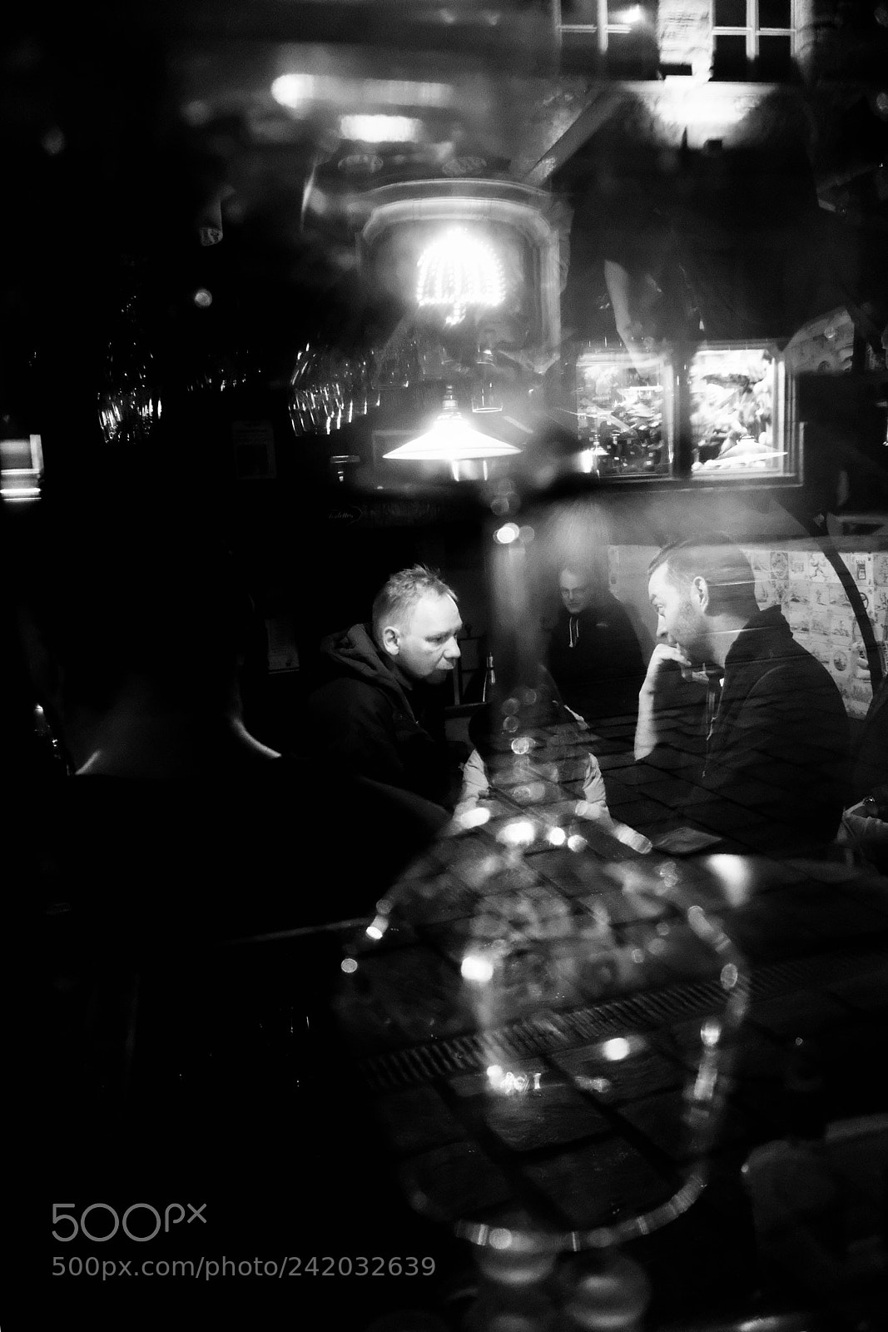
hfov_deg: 47.9
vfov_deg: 67.4
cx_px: 444
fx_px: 999
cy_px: 666
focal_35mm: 27
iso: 12800
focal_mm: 18
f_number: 3.5
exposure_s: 1/60
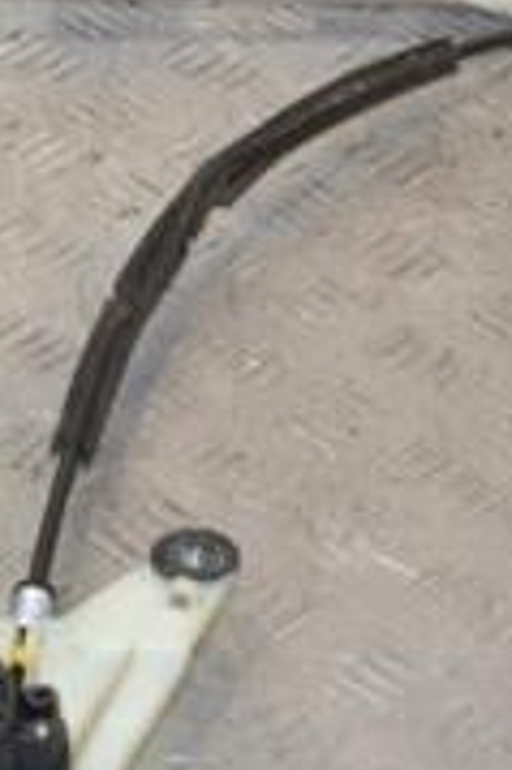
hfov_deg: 8.4
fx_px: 3441
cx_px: -95
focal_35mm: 161
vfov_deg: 12.8
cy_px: 409
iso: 800
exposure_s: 1/200
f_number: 8
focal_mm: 32
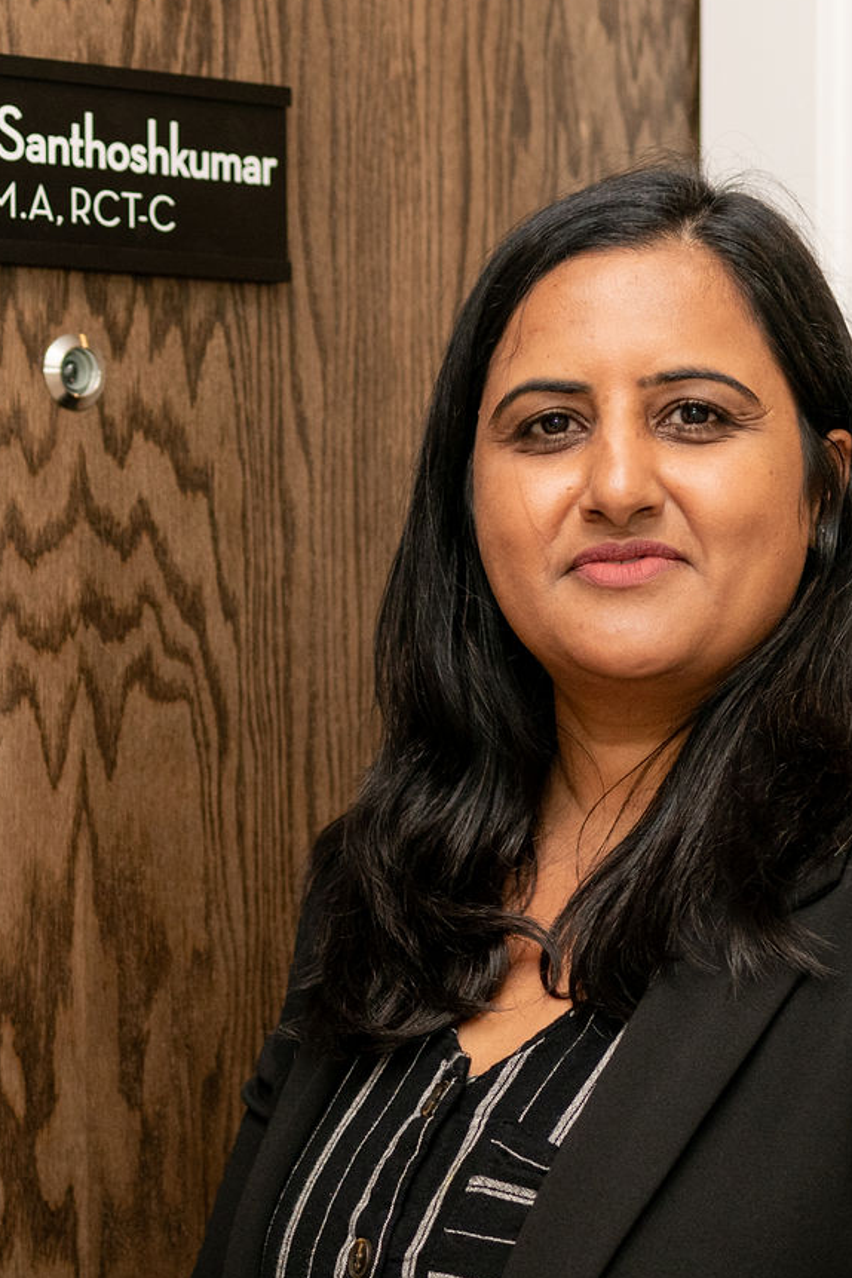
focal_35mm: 100
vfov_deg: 20.3
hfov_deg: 13.6
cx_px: 208
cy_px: 856
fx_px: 3550
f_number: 2.8
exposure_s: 1/200
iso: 200
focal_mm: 35
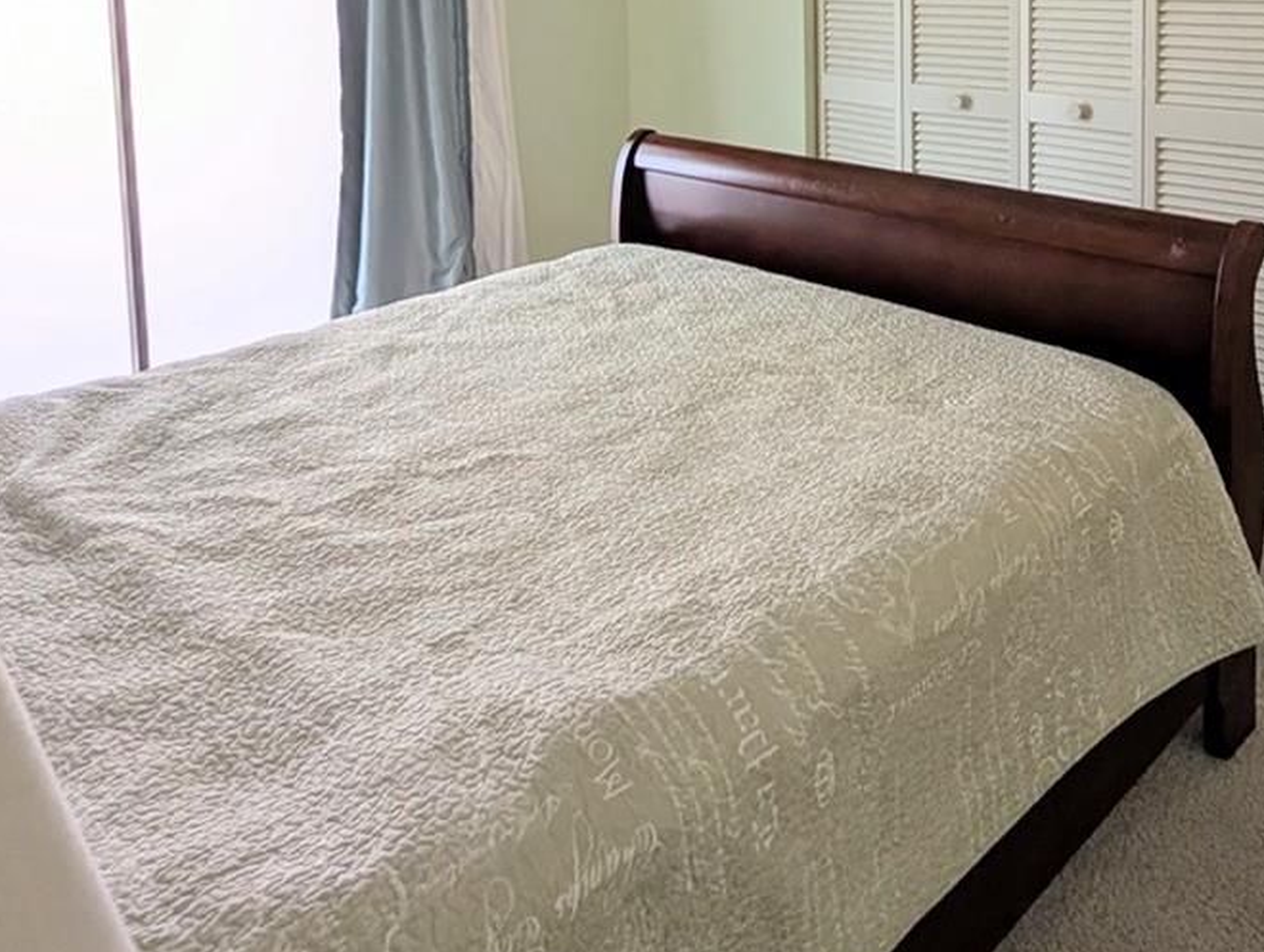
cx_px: 812
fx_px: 1060
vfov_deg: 42.8
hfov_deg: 60.5
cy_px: 38
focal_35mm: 29
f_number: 1.7
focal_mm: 2.02
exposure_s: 1/131
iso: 41
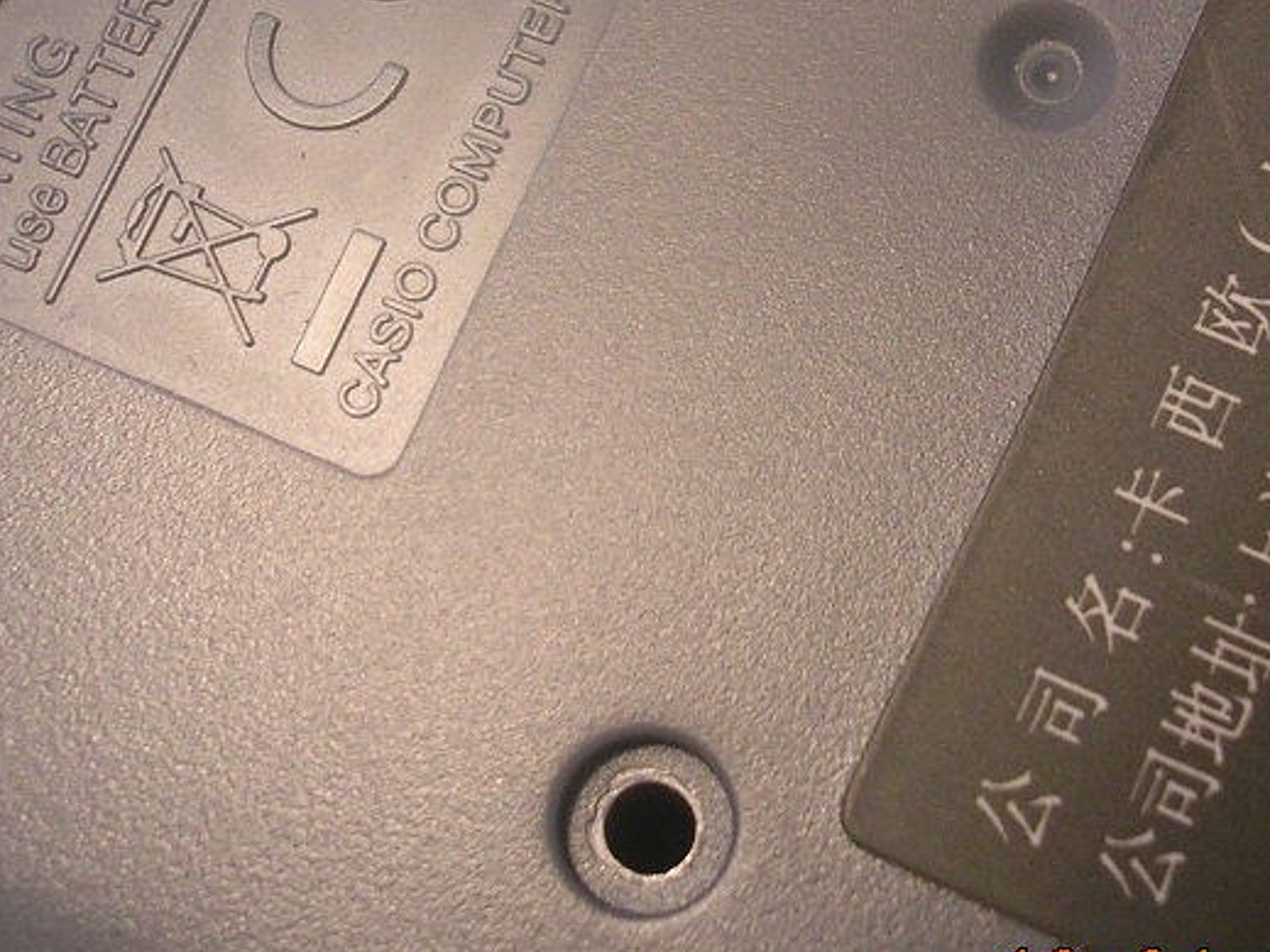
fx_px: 2751
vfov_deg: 19.5
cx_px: 641
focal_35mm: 75
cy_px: 235
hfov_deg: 26.0
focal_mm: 5.8
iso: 50
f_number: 2.8
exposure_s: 1/14.3
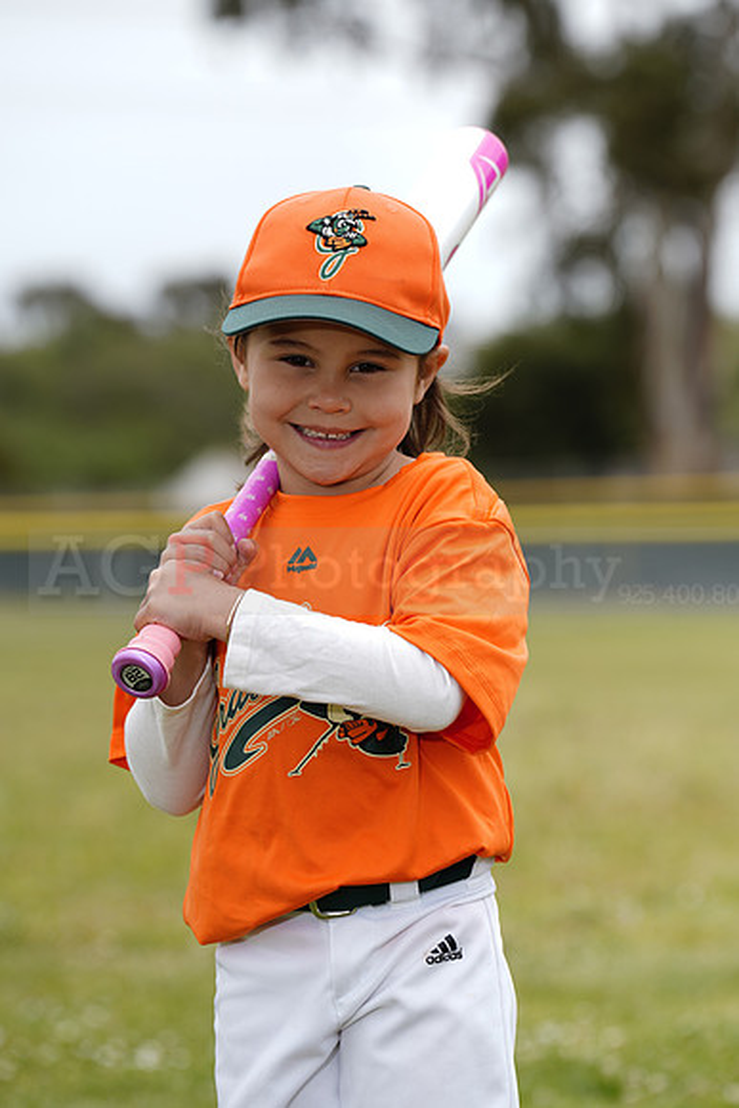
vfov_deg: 11.3
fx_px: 5600
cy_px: 554
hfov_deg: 7.5
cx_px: 370
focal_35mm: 182
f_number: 5.6
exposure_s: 1/250
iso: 50
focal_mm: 182
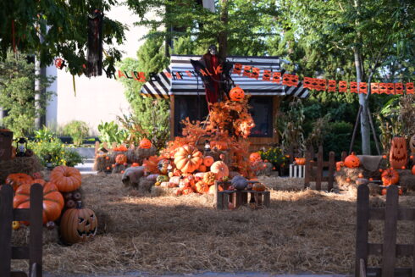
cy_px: 138
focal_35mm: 50
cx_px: 208
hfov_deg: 39.6
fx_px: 577
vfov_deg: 27.0
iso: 100
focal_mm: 50
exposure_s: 1/250
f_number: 2.8
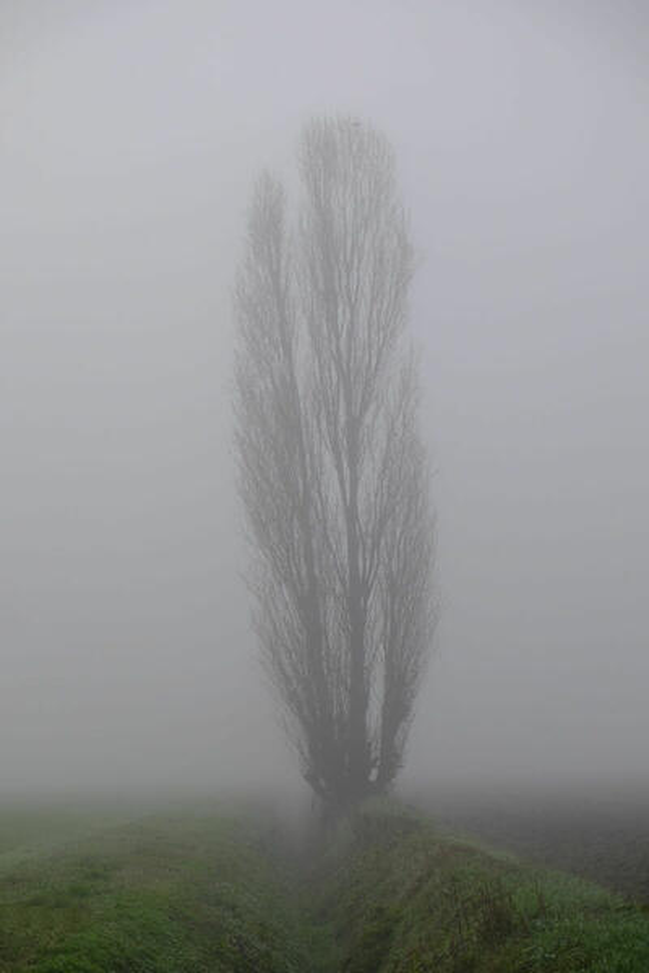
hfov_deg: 20.6
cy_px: 486
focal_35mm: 66
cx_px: 324
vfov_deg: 30.5
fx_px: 1785
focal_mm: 43.9
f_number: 4.7
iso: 200
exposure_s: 1/250
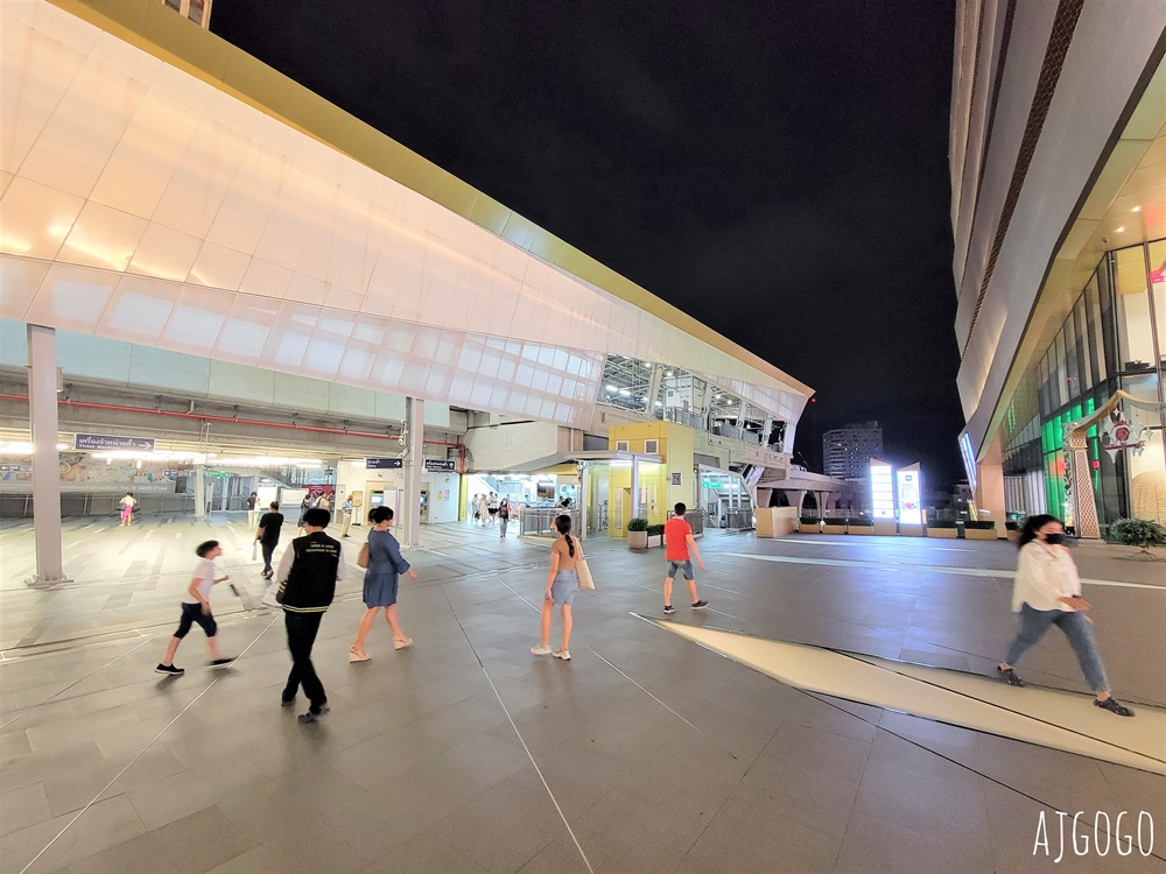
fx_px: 438
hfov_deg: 106.2
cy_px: 437
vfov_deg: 89.9
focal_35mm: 13
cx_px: 583
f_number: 2.2
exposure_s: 1/33
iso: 320
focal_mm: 2.2
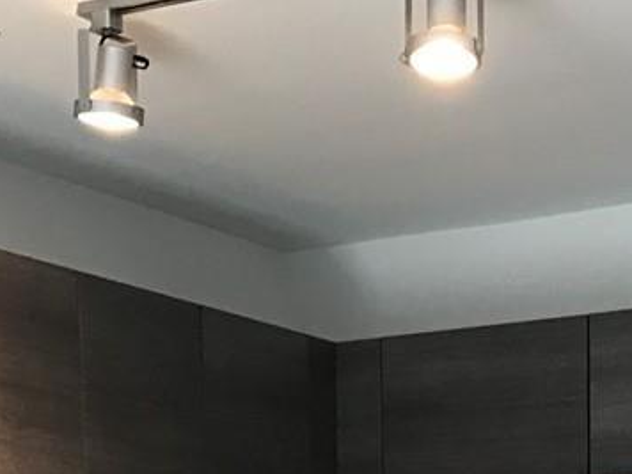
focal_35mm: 126
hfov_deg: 15.6
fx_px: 2300
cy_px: 978
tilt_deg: -3.9
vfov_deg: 10.7
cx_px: 476
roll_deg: +0.5
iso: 25
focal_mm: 3.99
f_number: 1.8
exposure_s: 1/30
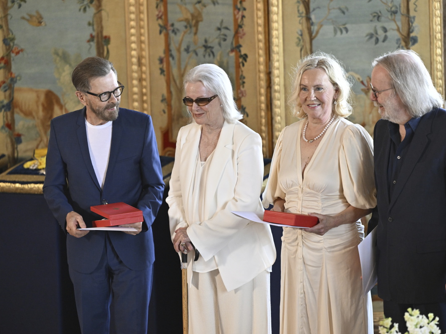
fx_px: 2100
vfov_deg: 9.1
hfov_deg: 12.1
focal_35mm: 163
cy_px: 167
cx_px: 242
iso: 4000
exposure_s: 1/400
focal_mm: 150
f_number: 3.5
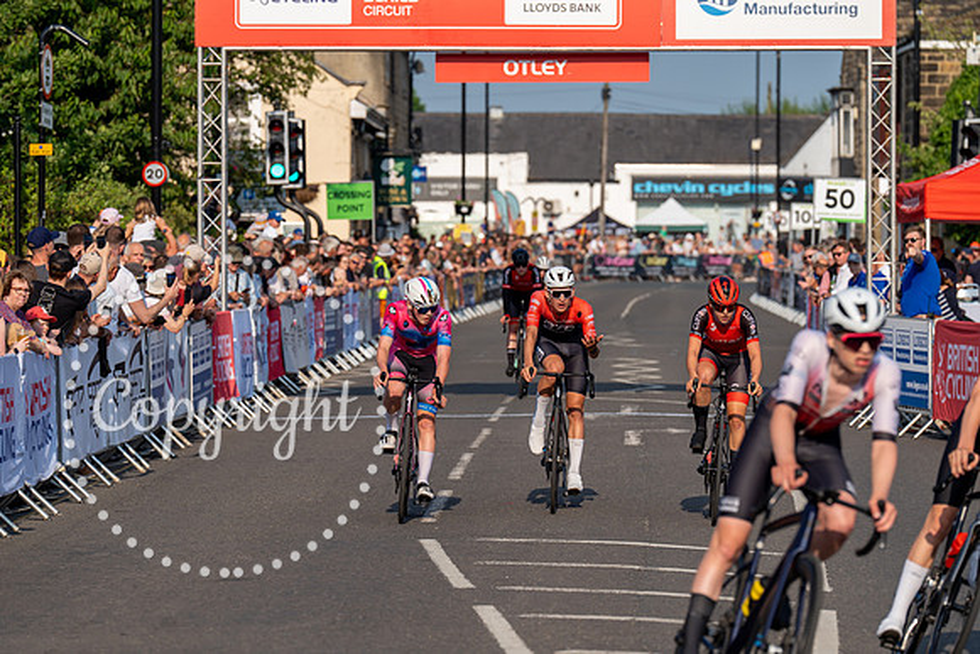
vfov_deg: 7.4
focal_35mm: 185
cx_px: 490
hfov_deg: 11.1
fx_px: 5037
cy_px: 327
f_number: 5
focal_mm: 185
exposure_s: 1/1000
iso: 160
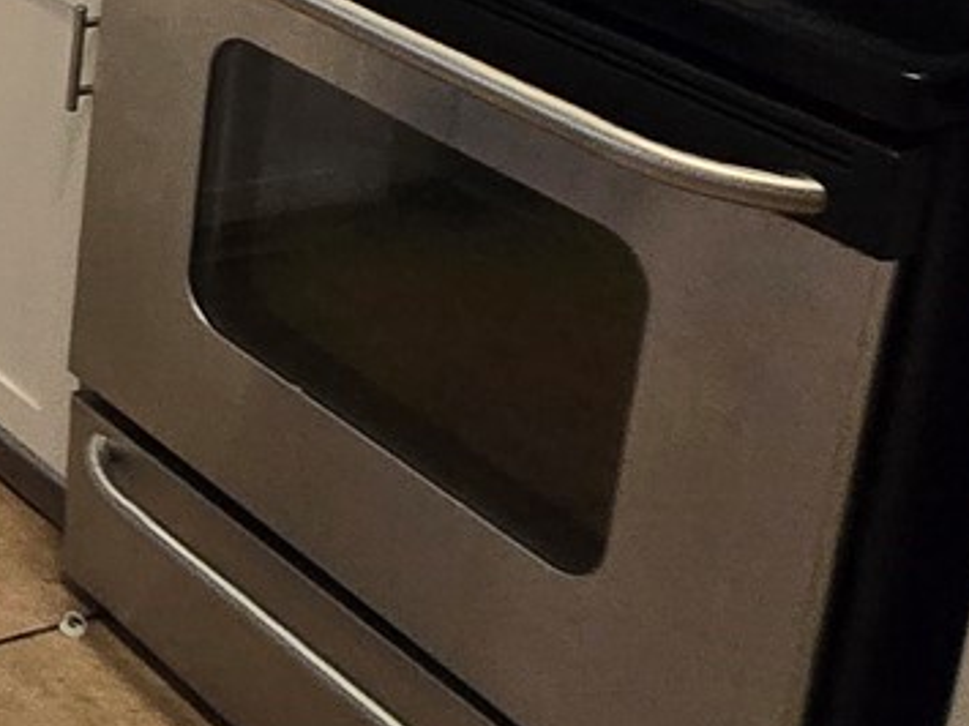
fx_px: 2099
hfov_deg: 19.1
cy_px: -248
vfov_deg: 18.2
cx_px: -824
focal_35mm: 75
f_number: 2.2
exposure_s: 1/60
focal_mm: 1.7
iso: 160
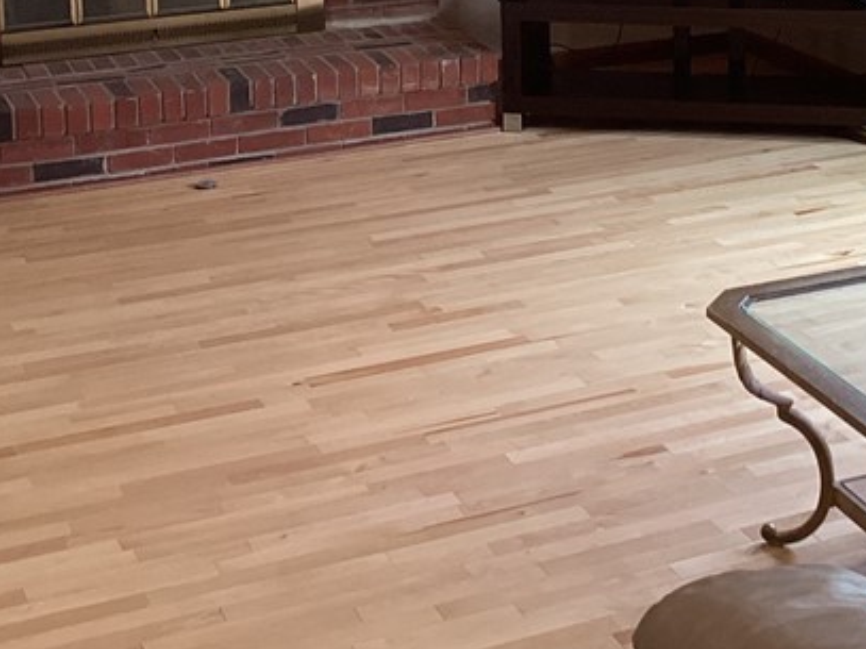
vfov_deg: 18.0
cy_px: -128
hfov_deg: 24.5
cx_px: 726
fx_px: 1951
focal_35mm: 78
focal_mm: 3.3
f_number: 2.4
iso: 80
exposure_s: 1/50
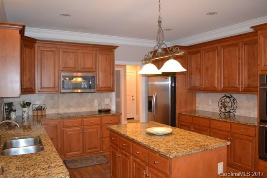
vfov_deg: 48.0
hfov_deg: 67.4
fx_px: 200
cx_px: 134
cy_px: 89
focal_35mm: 27
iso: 2800
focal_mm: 18
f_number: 3.5
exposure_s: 1/60
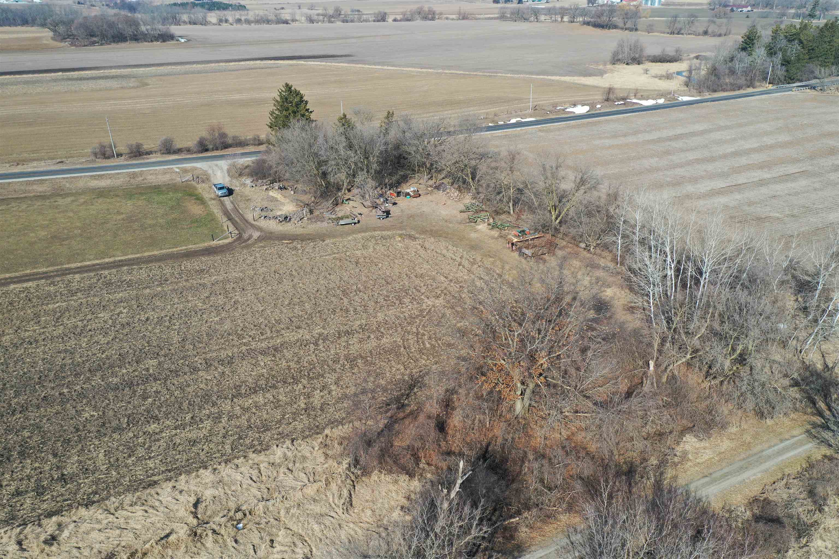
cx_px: 420
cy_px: 280
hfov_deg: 65.5
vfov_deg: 46.4
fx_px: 653
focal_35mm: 28
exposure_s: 1/160
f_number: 4.5
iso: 100
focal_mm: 10.26
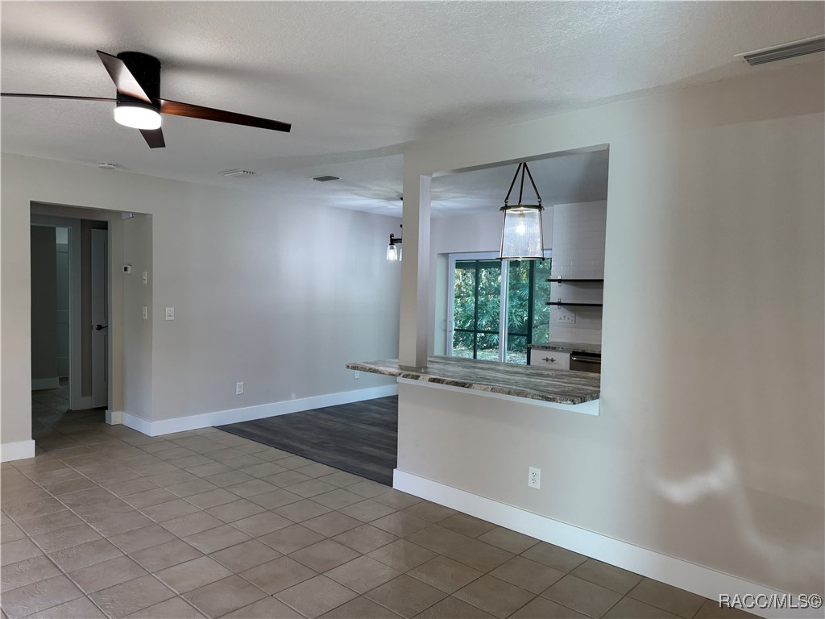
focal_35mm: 24
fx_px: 572
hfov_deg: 71.6
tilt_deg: -1.4
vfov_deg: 56.8
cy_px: 310
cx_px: 412
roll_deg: -1.2
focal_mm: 6.76
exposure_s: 1/120
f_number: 1.78
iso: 100
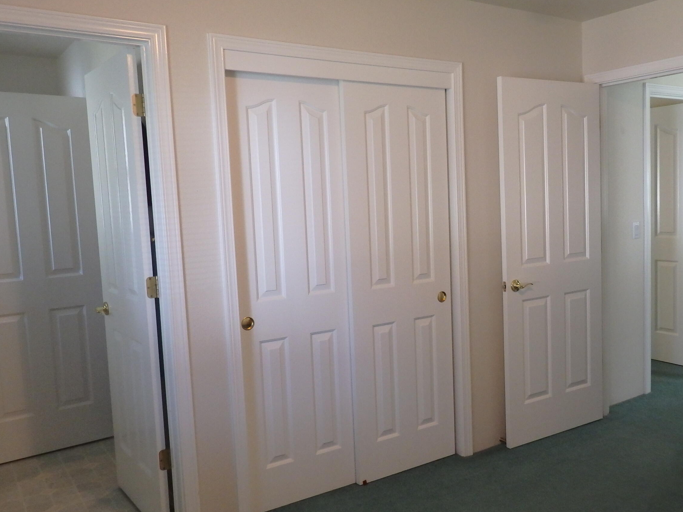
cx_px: 429
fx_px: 651
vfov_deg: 42.9
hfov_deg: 54.7
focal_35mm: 33
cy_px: 272
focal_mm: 4.5
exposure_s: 1/30
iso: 400
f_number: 3
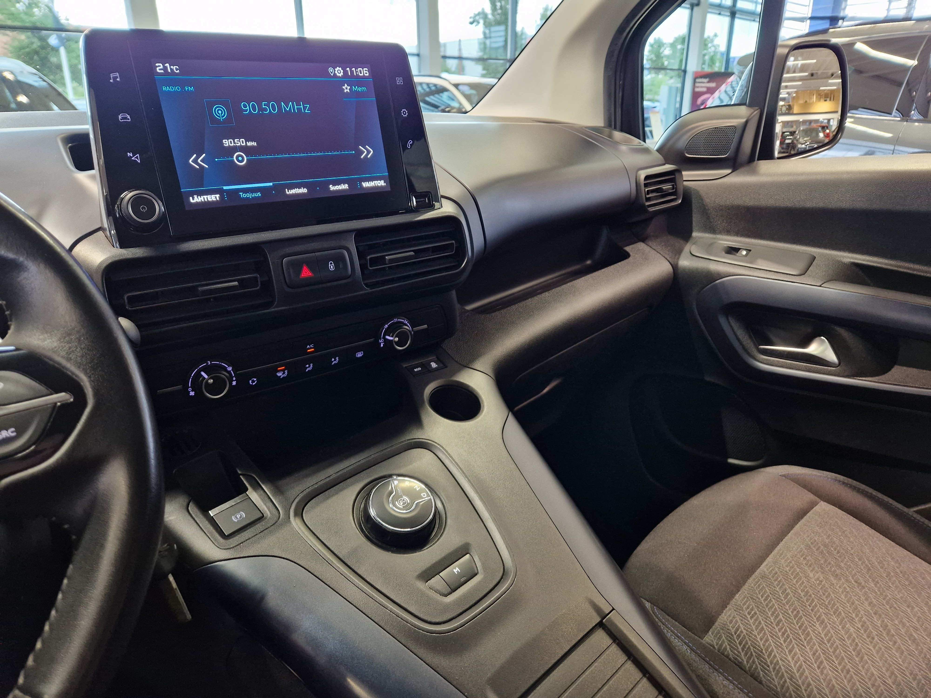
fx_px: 619
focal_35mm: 23
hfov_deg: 73.9
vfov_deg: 58.9
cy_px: 349
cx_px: 466
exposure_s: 1/100
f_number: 1.8
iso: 400
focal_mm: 5.4
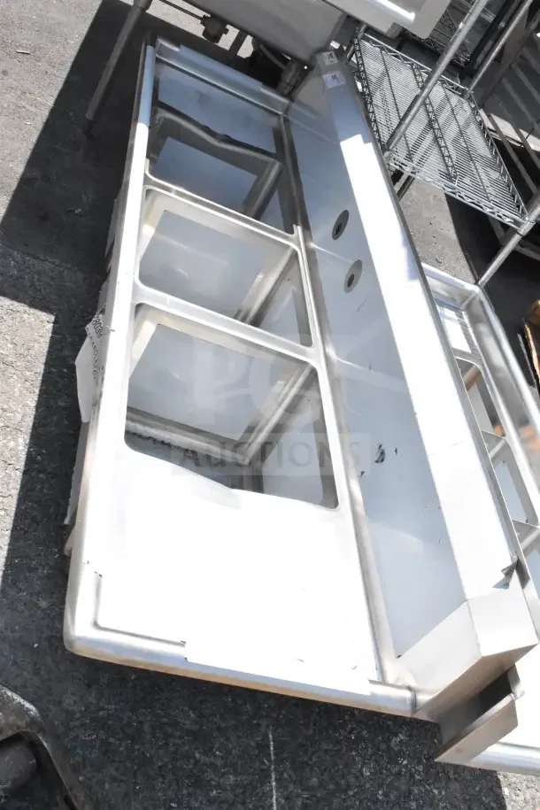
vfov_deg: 53.1
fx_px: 810
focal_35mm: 36
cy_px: 405
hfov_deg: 36.9
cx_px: 270
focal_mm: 24
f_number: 22
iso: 6400
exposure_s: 1/2000
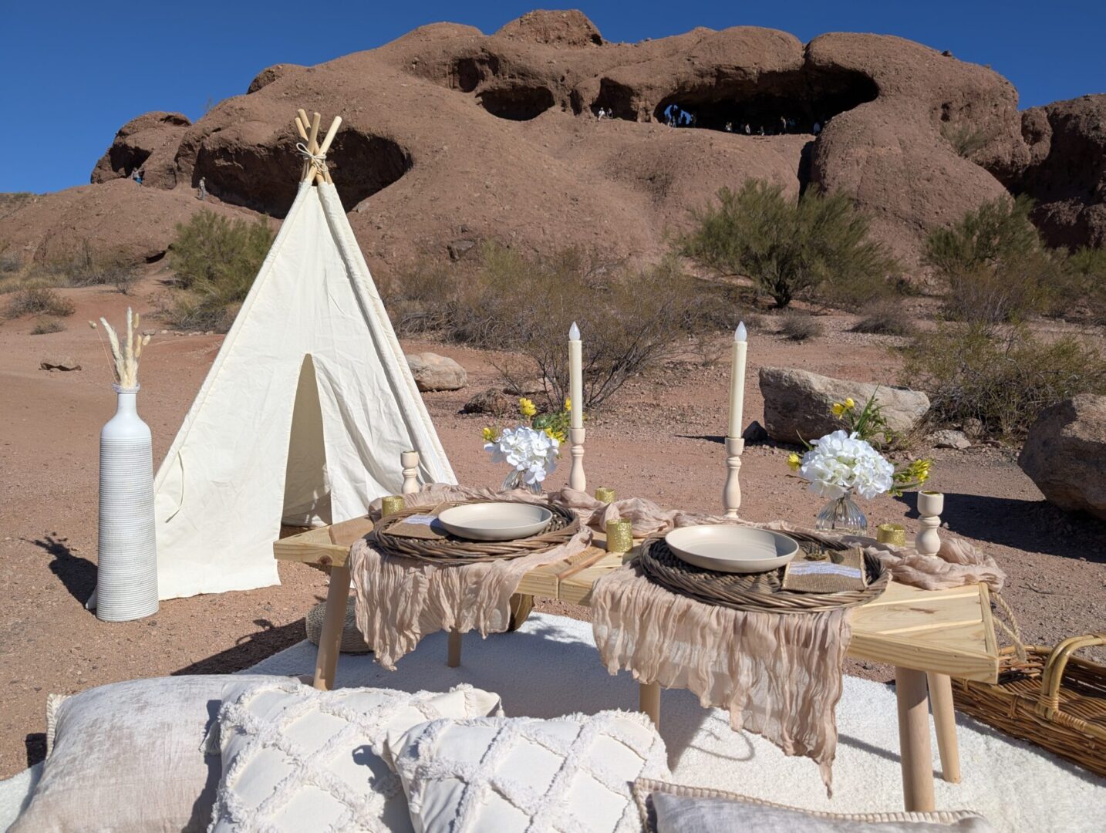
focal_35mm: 24
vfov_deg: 56.9
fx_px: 768
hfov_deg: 71.5
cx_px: 553
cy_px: 416
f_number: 1.68
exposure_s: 1/2268
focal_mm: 6.9
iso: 20
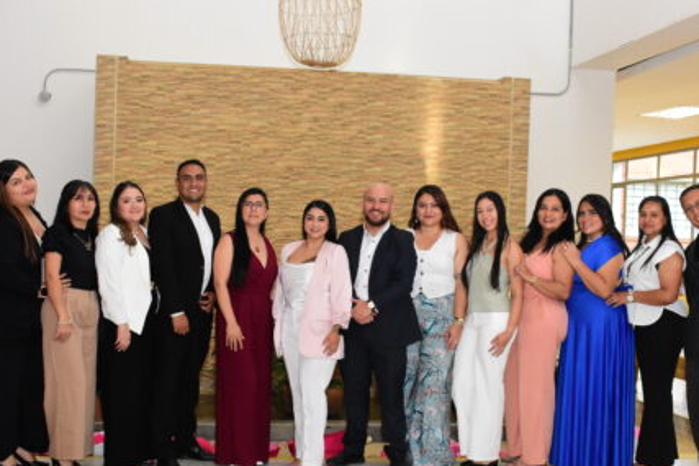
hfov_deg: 38.3
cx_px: 344
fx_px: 1005
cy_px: 269
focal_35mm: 52
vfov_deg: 26.1
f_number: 6.3
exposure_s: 1/125
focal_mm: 23
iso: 3200
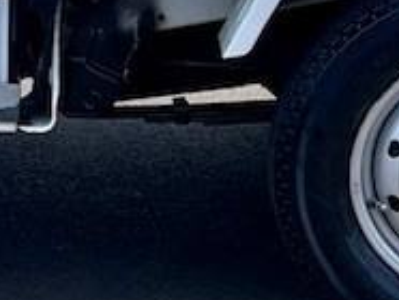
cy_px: -216
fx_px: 1985
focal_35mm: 172
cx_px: -86
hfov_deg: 11.2
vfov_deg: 8.4
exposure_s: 1/2336
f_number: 1.6
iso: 32
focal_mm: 5.1
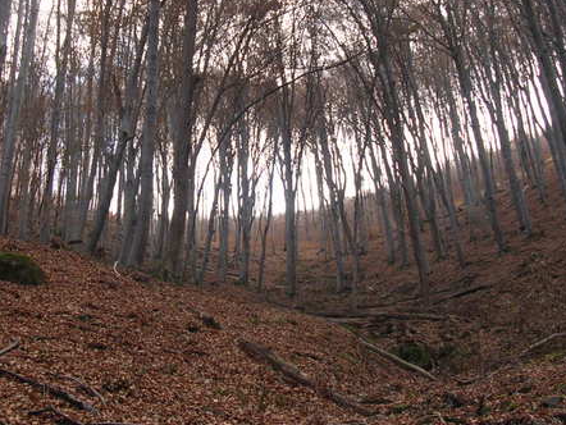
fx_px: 900
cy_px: 169
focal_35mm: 55
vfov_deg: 26.5
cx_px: 224
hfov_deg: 34.8
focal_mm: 5.8
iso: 100
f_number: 2.8
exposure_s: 1/81.5
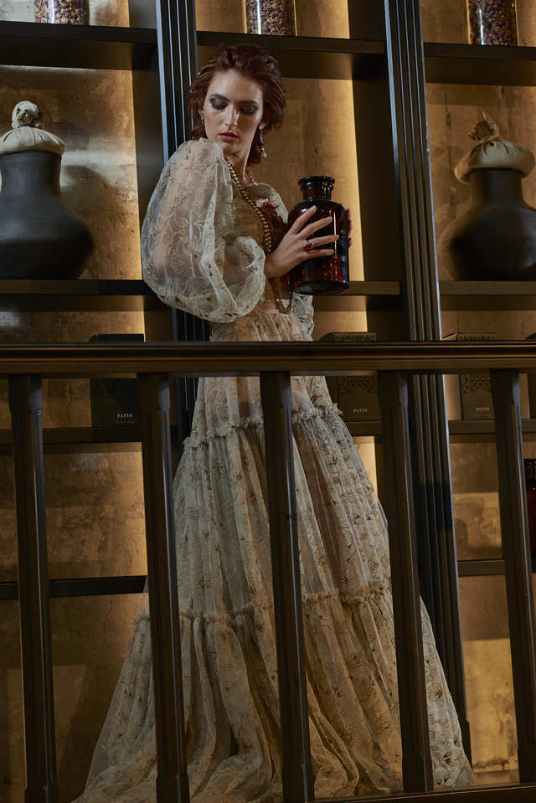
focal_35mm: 85
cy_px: 402
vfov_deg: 23.9
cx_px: 268
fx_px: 1897
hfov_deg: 16.1
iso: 400
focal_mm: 85
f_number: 3.2
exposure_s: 1/200
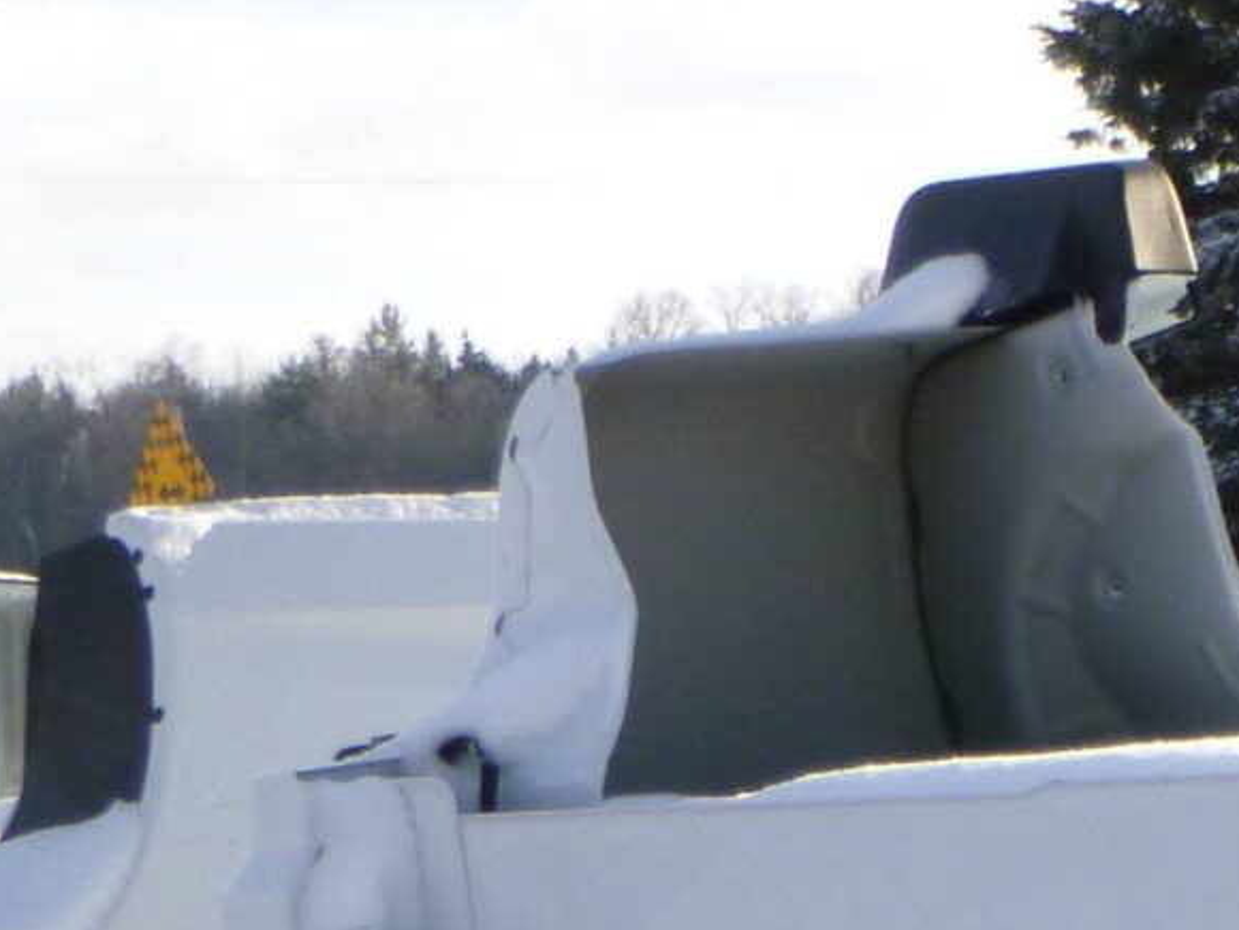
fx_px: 6478
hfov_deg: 10.0
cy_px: 1621
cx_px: 2655
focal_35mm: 181
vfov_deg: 8.0
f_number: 4.6
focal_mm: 7.3
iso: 100
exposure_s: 1/320
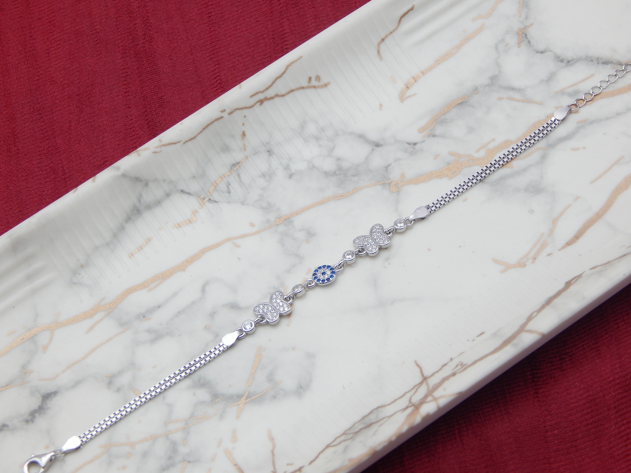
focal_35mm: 114
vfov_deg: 13.0
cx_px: 316
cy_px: 236
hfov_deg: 17.3
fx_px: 2078
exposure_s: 1/100
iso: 125
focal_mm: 20.5
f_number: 4.6
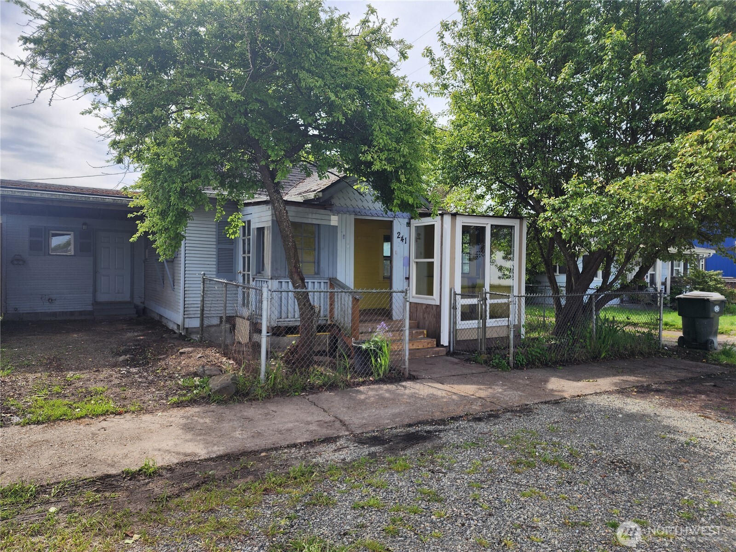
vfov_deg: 58.9
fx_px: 489
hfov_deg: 73.9
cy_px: 276
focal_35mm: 23
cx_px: 368
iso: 12
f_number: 1.8
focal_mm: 6.4
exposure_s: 1/736
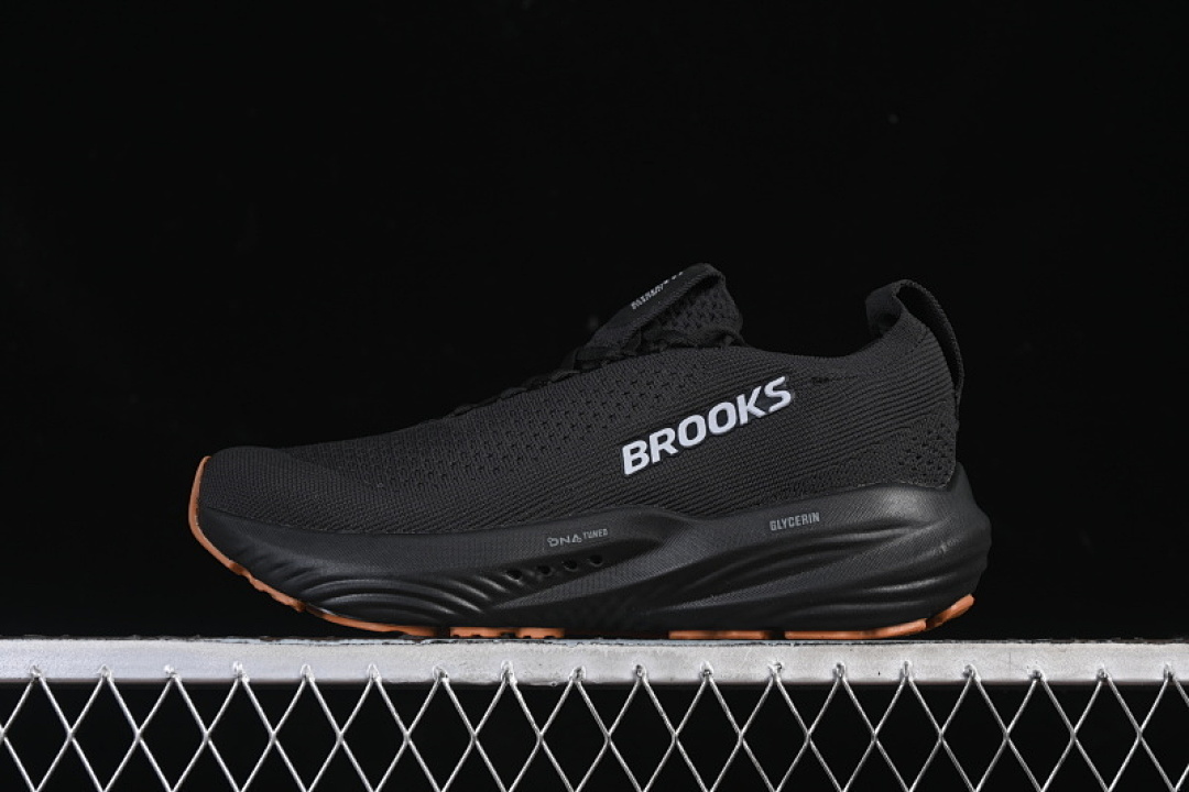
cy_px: 396
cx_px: 594
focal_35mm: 75
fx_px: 2477
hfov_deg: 27.0
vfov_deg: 18.2
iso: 160
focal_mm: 50
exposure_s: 1/60
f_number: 6.3
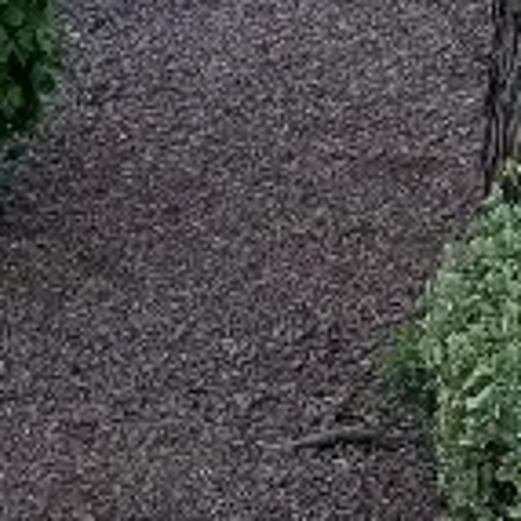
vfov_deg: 9.7
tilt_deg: -2.7
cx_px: 397
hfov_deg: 11.5
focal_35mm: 152
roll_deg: +2.9
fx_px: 2588
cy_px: -871
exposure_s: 1/812
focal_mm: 6.76
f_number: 1.78
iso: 80
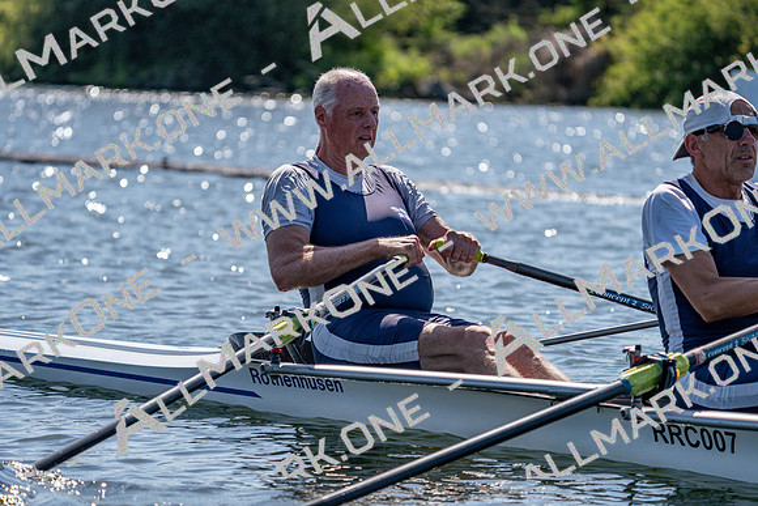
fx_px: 4444
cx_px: 379
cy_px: 253
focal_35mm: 211
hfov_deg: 9.8
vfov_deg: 6.5
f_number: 5.6
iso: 200
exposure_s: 1/2000
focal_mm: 211
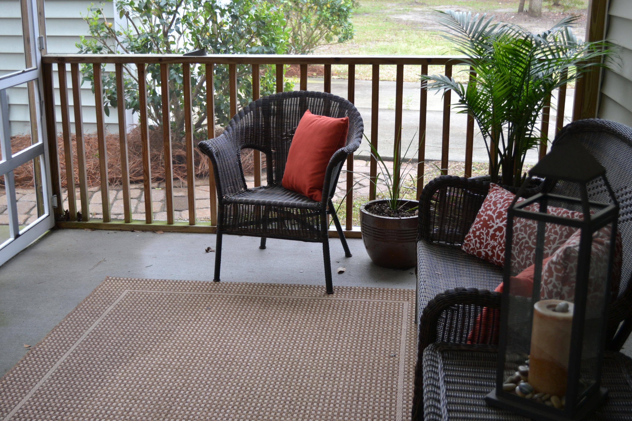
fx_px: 790
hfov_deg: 43.6
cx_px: 316
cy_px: 210
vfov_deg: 29.9
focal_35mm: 45
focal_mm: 30
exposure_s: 1/80
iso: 400
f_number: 4.5
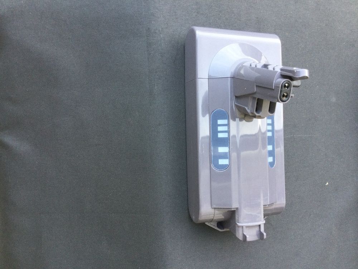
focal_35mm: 31
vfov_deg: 45.4
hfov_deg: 58.4
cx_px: 179
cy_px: 134
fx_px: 321
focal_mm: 3.3
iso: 64
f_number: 2.4
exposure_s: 1/33
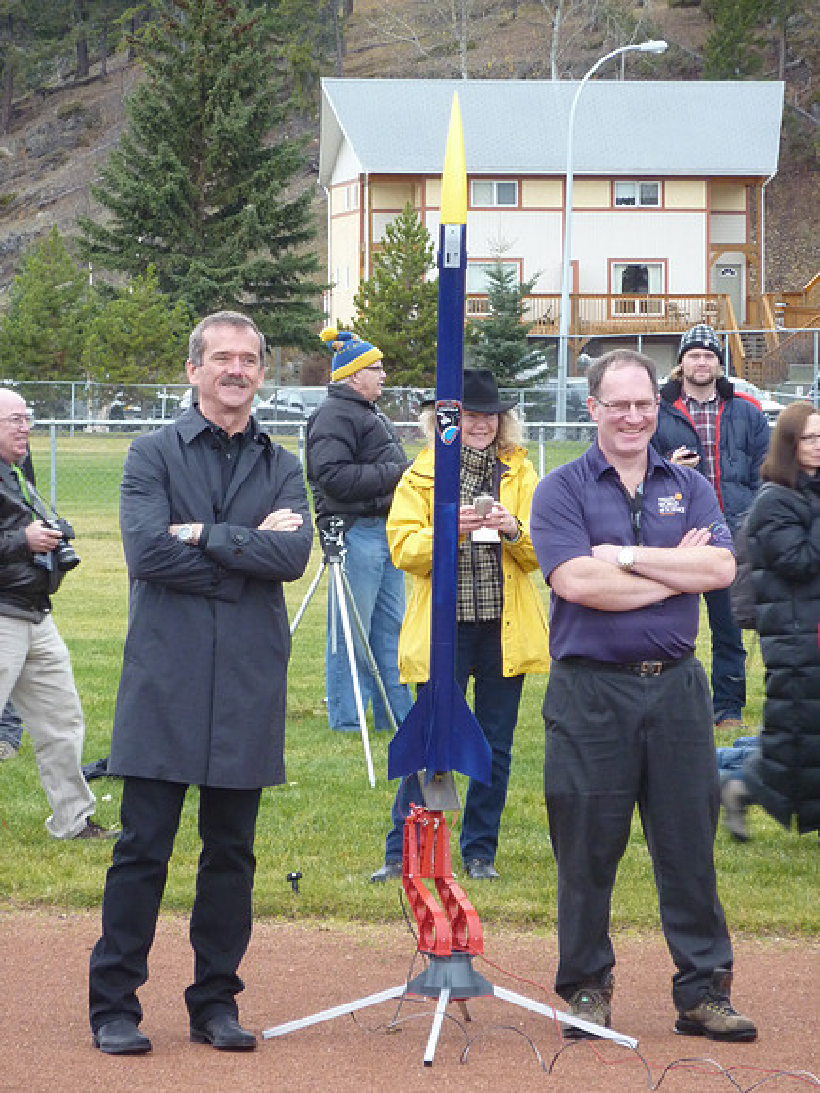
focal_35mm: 169
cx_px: 410
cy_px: 546
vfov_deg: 11.7
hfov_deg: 8.8
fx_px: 5338
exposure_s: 1/60
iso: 250
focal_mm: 27.8
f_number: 4.5
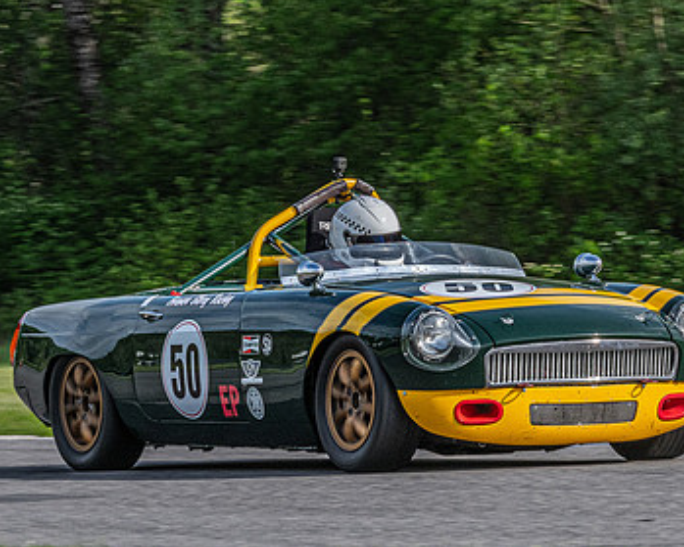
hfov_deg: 4.0
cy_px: 266
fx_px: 9856
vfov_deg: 3.2
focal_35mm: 487
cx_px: 517
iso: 400
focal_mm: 150
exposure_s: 1/400
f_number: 11
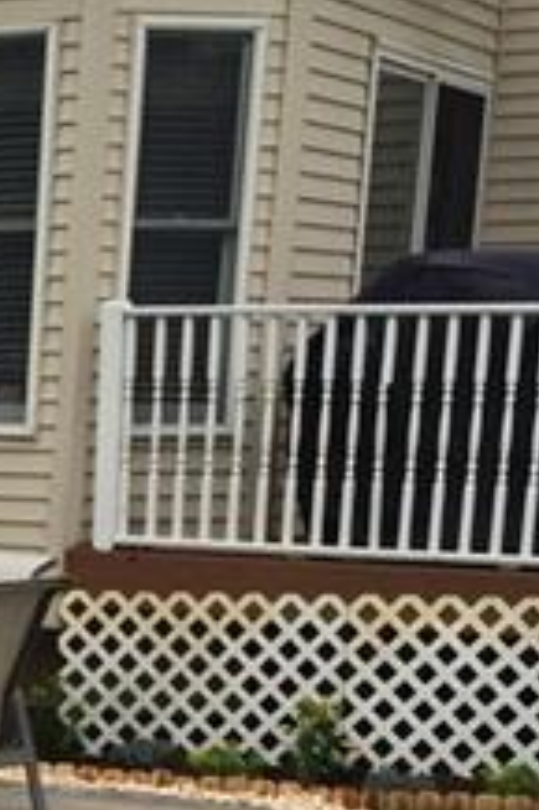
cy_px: 918
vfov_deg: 17.9
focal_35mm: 110
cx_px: -502
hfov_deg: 11.3
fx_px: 2474
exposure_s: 1/477
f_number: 2.2
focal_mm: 4.12
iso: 32
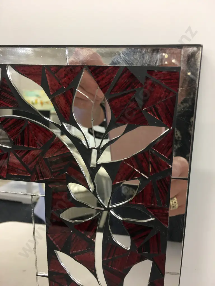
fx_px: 240
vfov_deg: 61.7
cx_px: 108
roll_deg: -0.6
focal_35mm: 29
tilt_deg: -19.5
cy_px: 143
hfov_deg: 48.2
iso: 64
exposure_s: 1/17
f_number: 2.2
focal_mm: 4.15
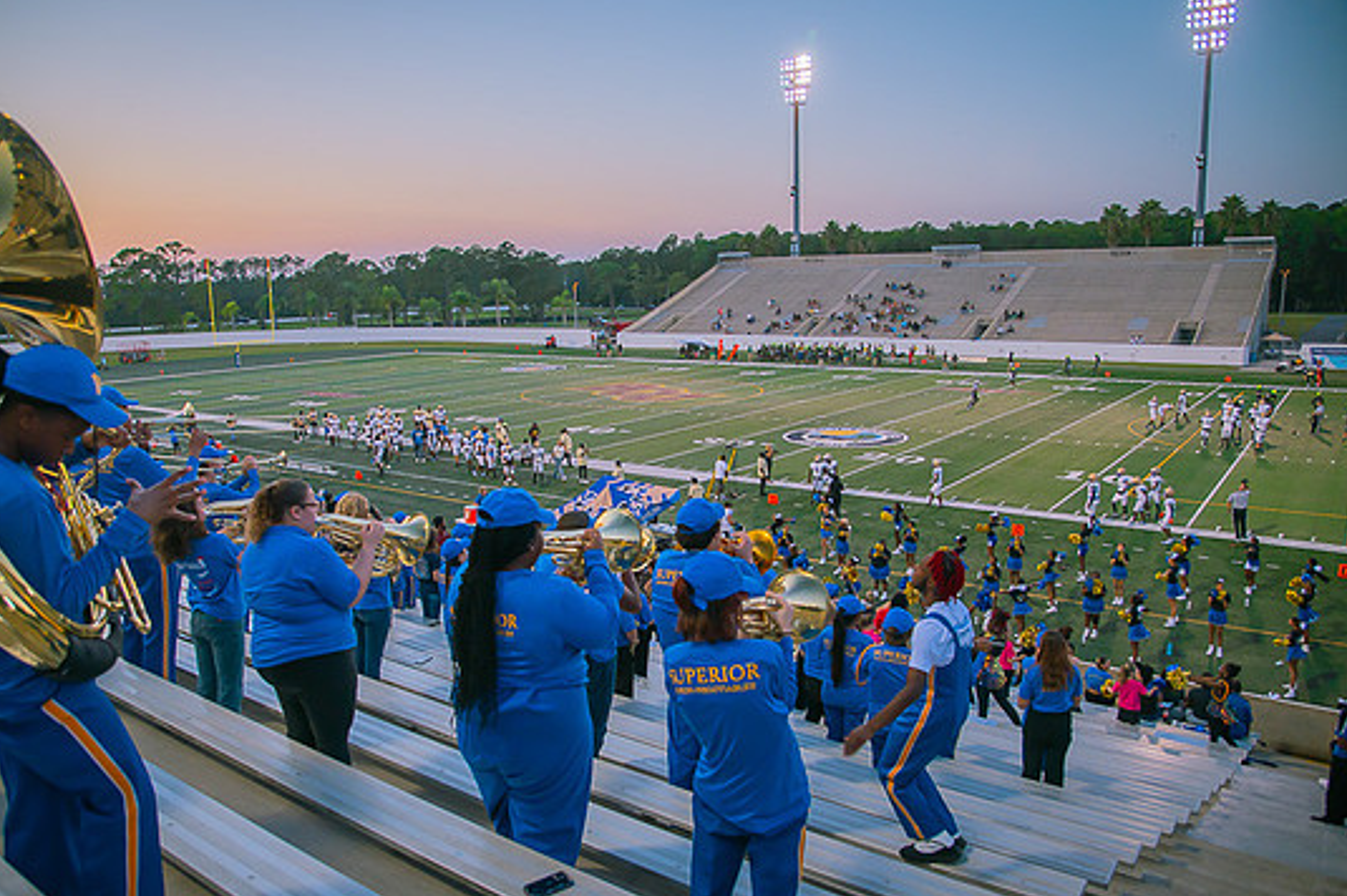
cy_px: 456
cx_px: 629
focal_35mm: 26
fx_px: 972
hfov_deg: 69.4
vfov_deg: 49.5
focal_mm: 24
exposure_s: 1/250
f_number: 4
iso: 800
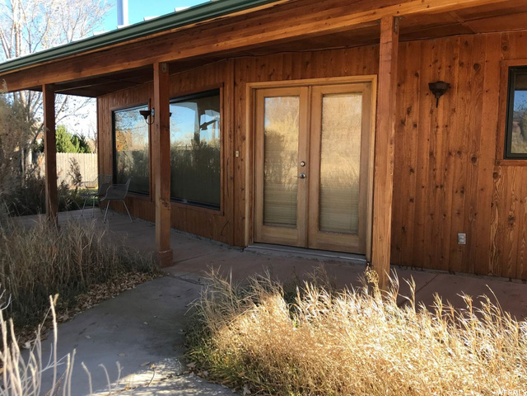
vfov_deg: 49.7
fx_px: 426
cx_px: 264
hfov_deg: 63.4
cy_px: 198
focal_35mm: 28
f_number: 1.8
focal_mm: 3.99
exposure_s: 1/392
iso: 20
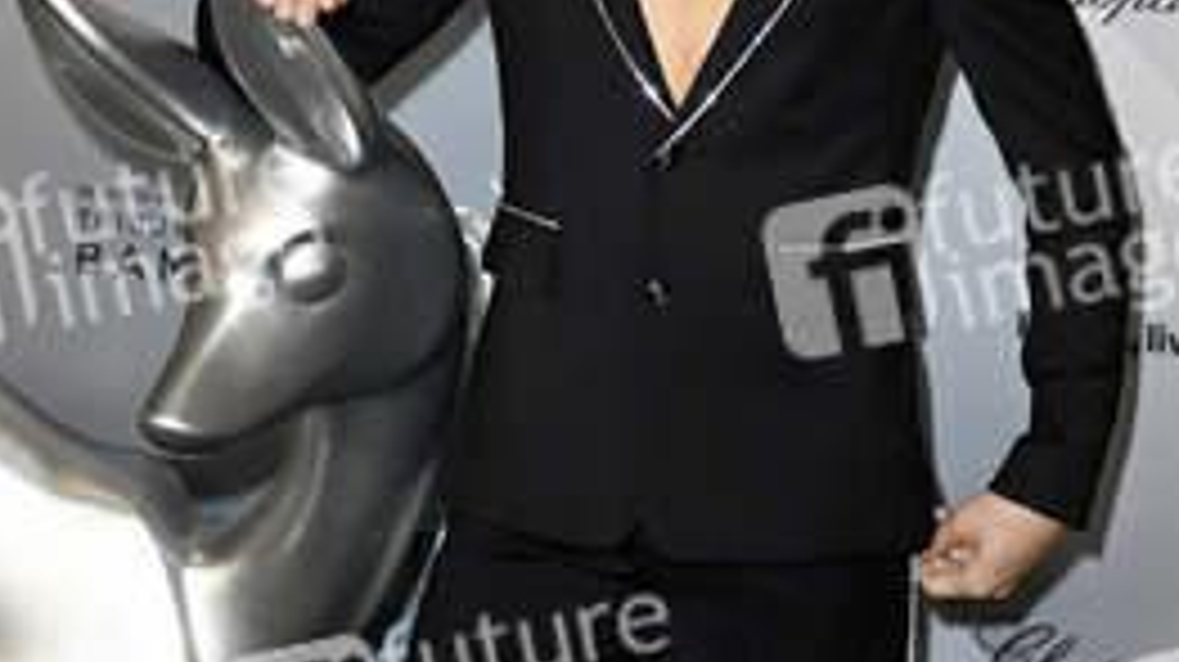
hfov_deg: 16.4
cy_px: 27
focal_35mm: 131
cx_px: 585
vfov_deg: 9.2
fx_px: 4093
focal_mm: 82
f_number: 5.6
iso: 500
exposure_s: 1/250
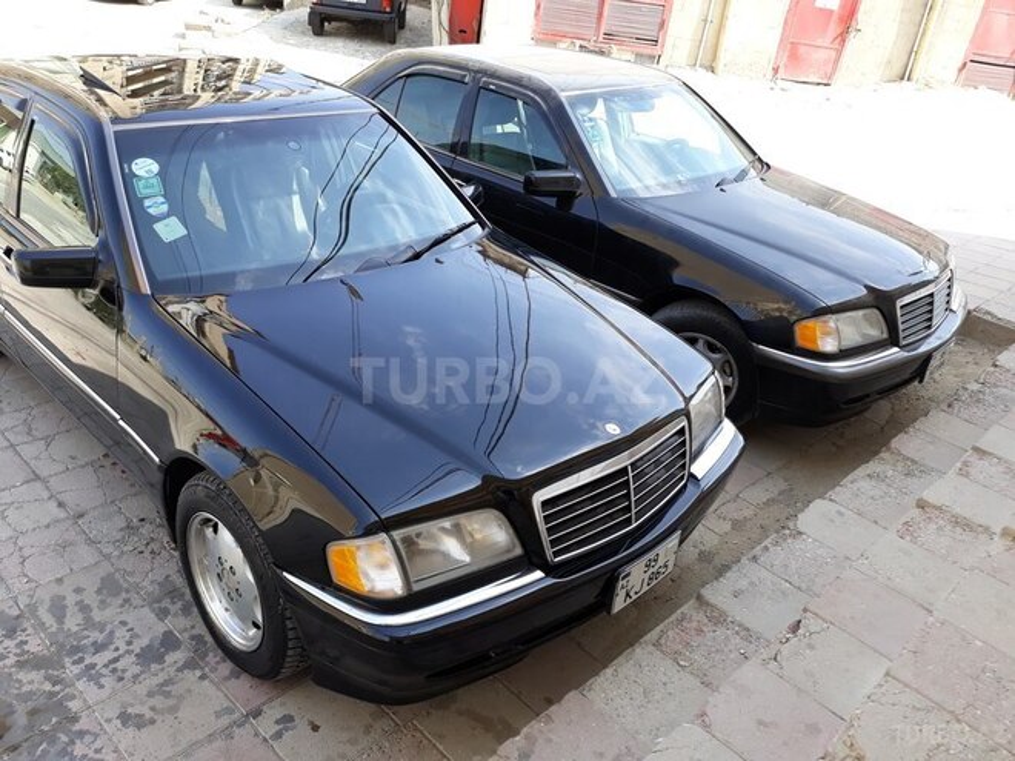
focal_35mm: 27
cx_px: 508
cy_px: 380
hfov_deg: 65.3
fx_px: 792
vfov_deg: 51.4
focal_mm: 3.71
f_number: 1.7
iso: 40
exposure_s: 1/357
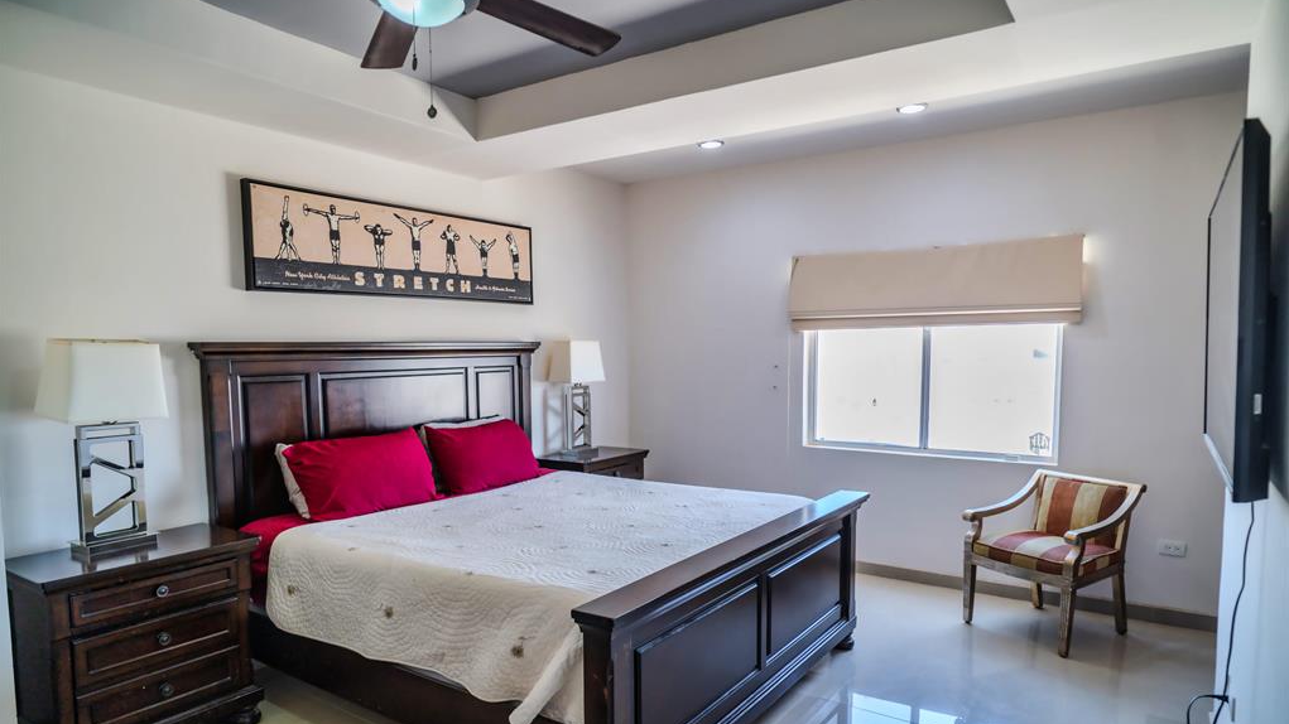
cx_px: 644
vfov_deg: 53.4
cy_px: 412
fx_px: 718
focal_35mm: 21
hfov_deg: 83.9
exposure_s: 1/125
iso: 250
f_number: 3.5
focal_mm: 20
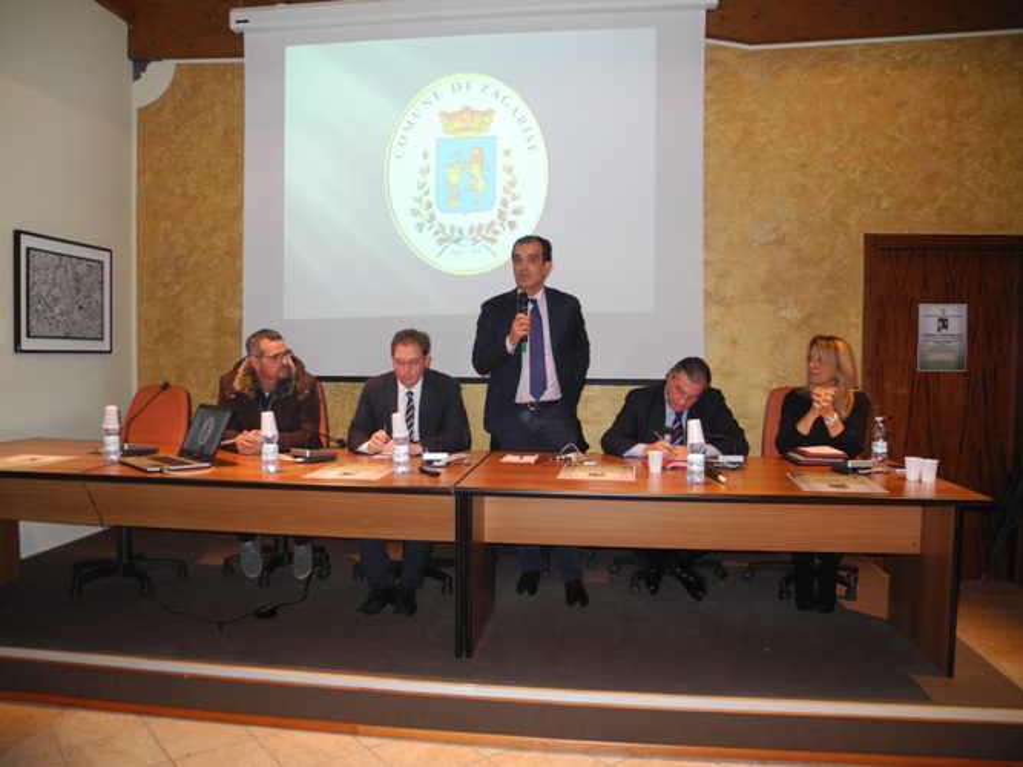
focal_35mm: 28
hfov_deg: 63.5
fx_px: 827
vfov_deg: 49.7
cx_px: 512
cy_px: 384
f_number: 2.8
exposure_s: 1/30
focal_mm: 6
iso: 200
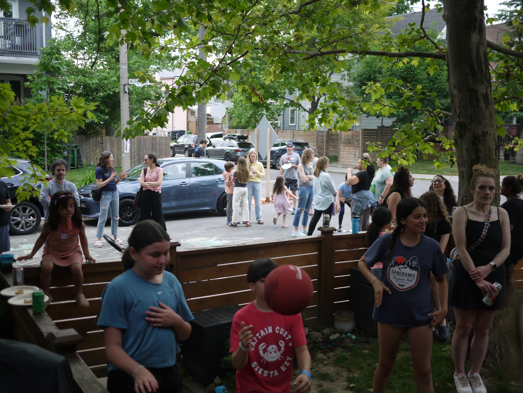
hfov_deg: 46.8
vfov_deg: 36.0
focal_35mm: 40
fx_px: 604
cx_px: 262
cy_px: 196
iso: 100
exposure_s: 1/200
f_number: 1.7
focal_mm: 20
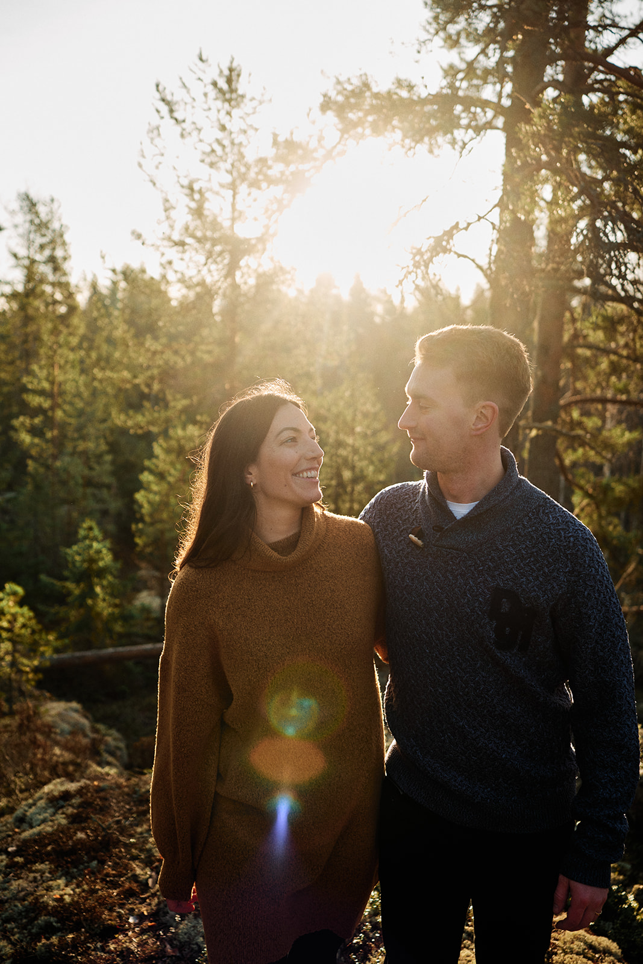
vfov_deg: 54.4
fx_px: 937
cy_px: 482
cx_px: 322
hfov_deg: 37.9
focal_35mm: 35
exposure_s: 1/600
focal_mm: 23
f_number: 2
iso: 125
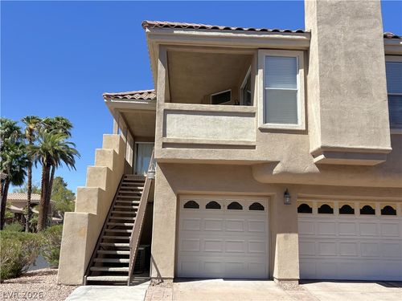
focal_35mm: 33
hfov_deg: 55.4
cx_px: 201
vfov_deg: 42.9
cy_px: 150
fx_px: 383
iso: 50
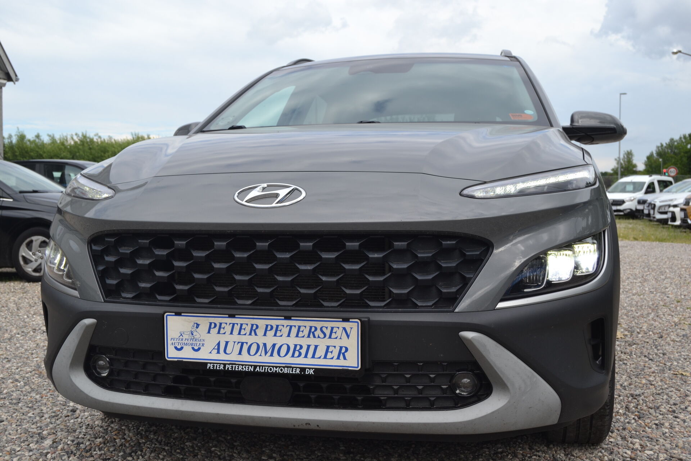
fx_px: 749
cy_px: 230
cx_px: 346
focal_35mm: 39
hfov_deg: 49.6
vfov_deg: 34.2
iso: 100
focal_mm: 26
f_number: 7.1
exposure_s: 1/250
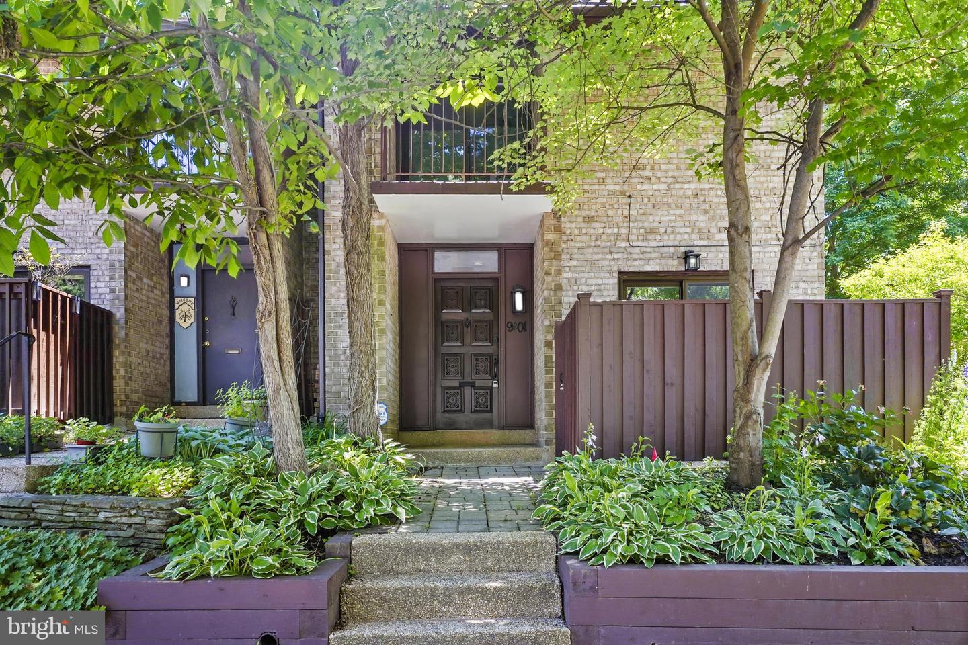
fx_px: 645
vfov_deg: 53.1
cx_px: 484
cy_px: 322
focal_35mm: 24
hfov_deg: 73.7
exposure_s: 1/50
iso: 320
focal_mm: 24
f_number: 3.5
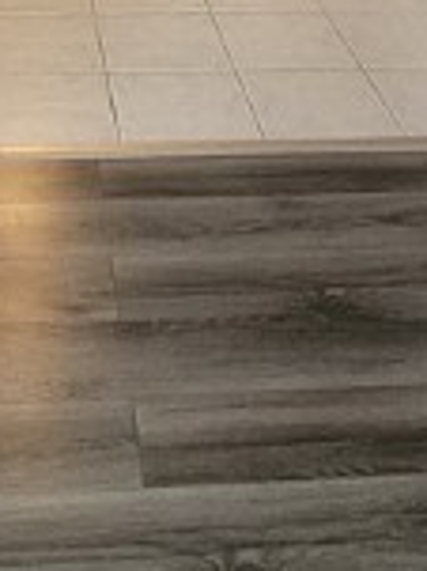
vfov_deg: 21.4
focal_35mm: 66
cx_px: 79
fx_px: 1087
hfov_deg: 21.9
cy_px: -408
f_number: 2.2
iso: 320
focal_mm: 1.74
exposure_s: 1/60
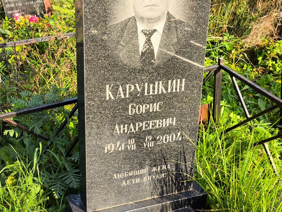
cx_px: 141
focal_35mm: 50
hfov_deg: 38.2
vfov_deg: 29.1
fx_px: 408
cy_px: 106
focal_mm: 4.71
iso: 50
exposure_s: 1/268
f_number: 1.7
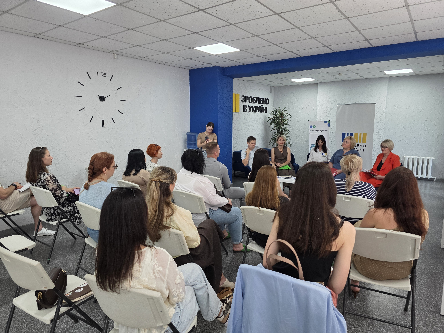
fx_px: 295
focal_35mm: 23
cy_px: 166
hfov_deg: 73.9
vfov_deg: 58.9
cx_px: 222
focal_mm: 6.3
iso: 250
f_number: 1.7
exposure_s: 1/180
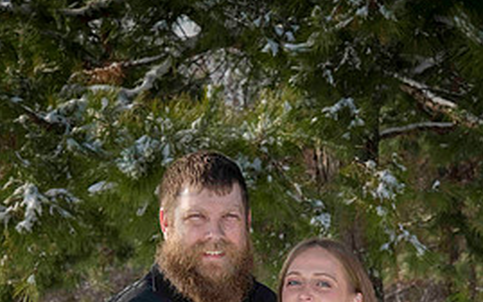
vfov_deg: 10.0
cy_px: 395
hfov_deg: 16.3
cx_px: 264
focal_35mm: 128
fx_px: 1685
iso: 800
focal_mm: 75
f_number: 11
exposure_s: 1/1000
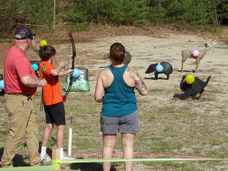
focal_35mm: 111
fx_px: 731
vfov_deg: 13.3
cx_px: 114
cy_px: 86
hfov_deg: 17.7
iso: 100
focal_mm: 19.9
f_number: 4.8
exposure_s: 1/676
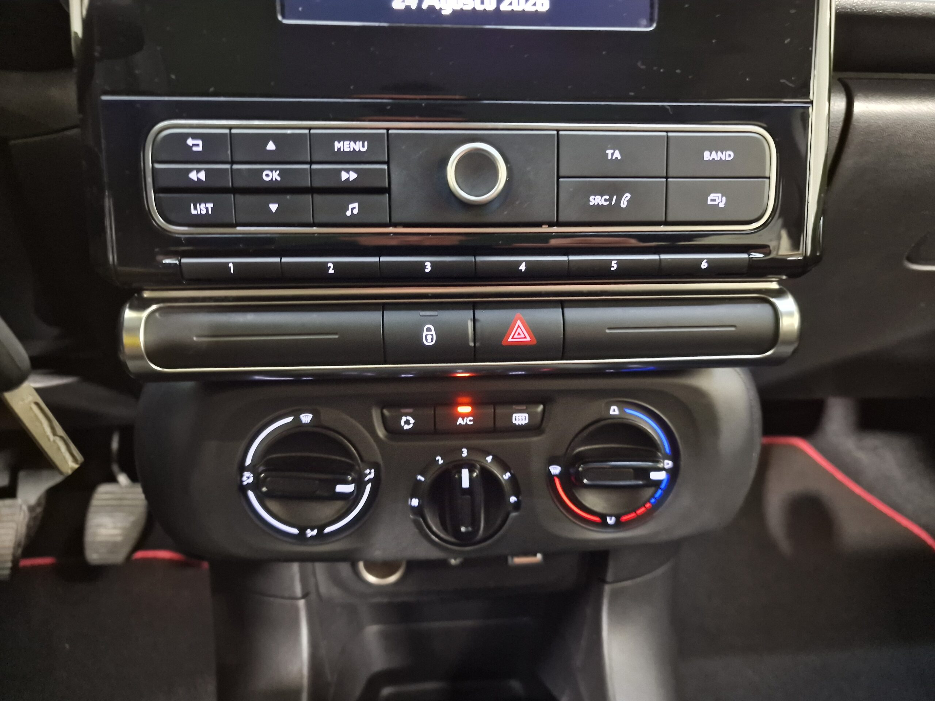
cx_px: 468
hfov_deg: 73.9
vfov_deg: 58.9
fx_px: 621
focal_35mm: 23
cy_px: 350
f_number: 1.8
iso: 640
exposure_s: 1/10
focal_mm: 6.4
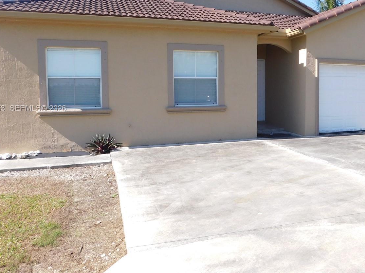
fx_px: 348
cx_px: 226
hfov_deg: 54.8
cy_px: 109
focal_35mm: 33
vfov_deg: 42.7
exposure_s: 1/800
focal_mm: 4
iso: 125
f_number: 3
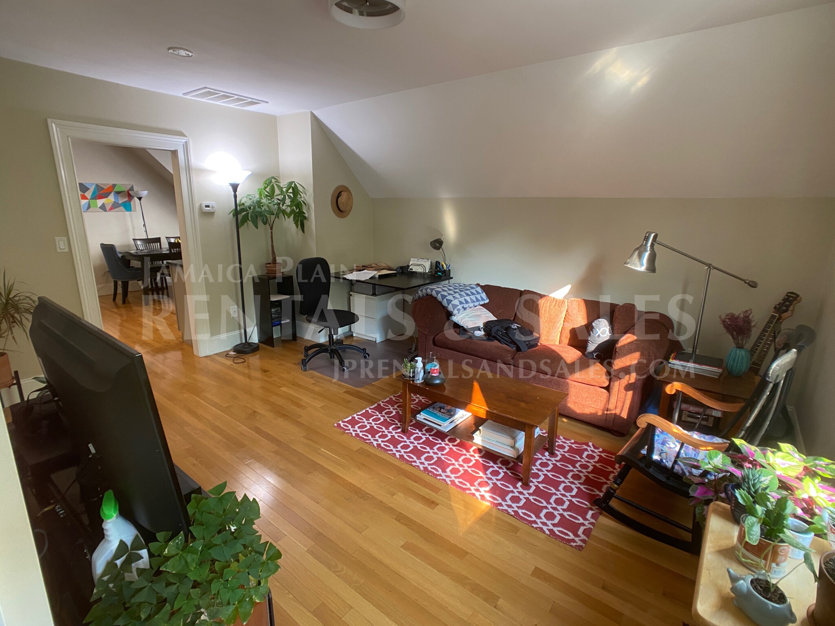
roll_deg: -1.0
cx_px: 418
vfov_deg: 53.1
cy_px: 313
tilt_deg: -12.8
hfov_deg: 67.3
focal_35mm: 26
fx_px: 627
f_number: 1.8
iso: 160
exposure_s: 1/60
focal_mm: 4.25
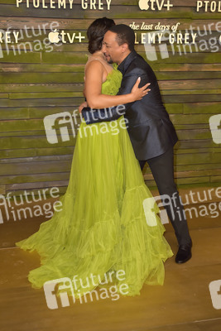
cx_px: 110
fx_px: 350
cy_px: 166
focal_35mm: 38
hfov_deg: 35.1
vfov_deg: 50.7
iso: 320
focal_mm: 38
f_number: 7.1
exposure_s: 1/250
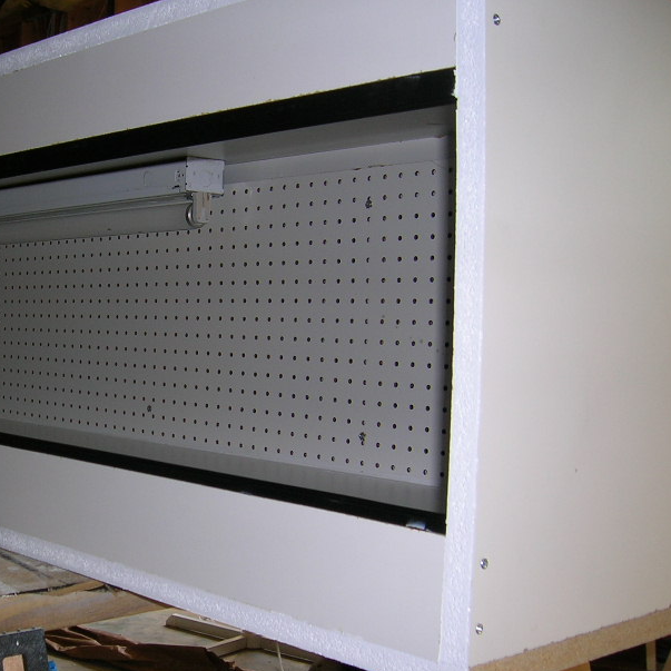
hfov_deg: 32.3
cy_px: 382
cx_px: 112
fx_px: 1118
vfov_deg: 33.3
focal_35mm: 51
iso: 50
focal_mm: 5.7
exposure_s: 1/60.1
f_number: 2.9
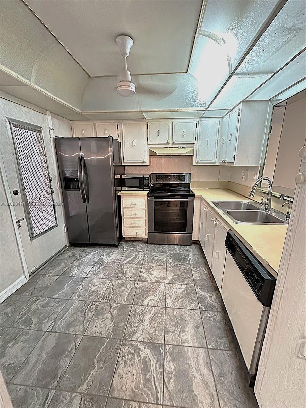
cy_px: 204
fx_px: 165
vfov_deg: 102.1
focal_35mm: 14
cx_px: 153
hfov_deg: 85.7
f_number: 2.2
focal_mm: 2.22
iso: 1000
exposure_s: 1/60
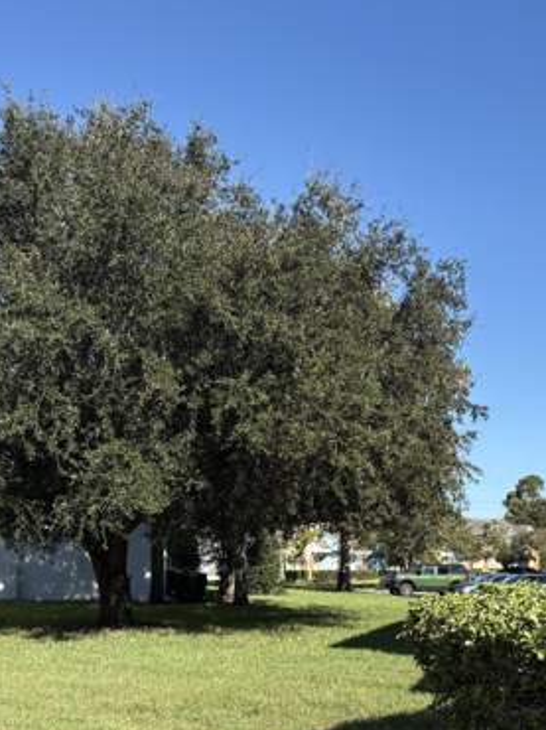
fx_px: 947
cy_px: 531
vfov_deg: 41.1
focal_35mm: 45
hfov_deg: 31.4
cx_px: 424
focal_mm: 5.96
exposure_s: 1/2075
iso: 50
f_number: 1.6
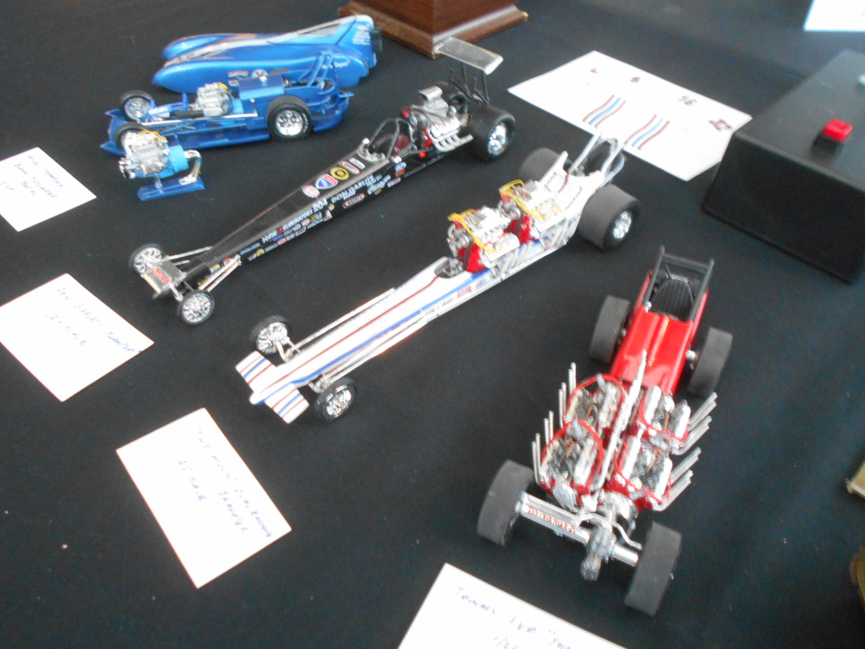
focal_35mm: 28
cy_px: 324
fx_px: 700
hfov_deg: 63.4
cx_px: 432
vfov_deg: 49.7
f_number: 3.4
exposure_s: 1/8
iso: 450
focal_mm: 5.1
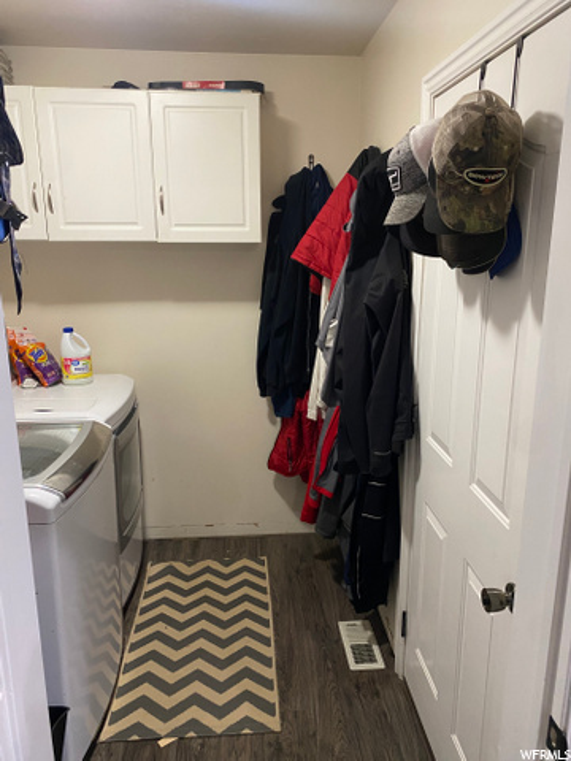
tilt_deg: -13.3
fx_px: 572
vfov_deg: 67.3
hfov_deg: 53.1
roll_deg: -0.7
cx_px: 286
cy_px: 380
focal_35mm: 26
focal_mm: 4.25
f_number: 1.8
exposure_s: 1/40
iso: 400
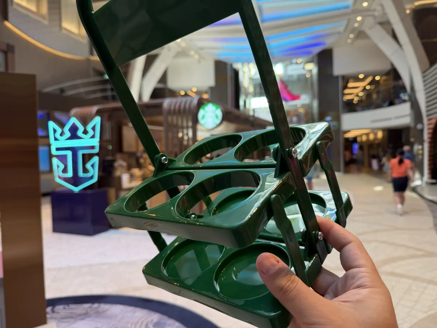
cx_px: 218
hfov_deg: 71.6
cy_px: 164
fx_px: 303
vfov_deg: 56.8
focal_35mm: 24
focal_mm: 6.76
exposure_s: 1/115
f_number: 1.78
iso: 100
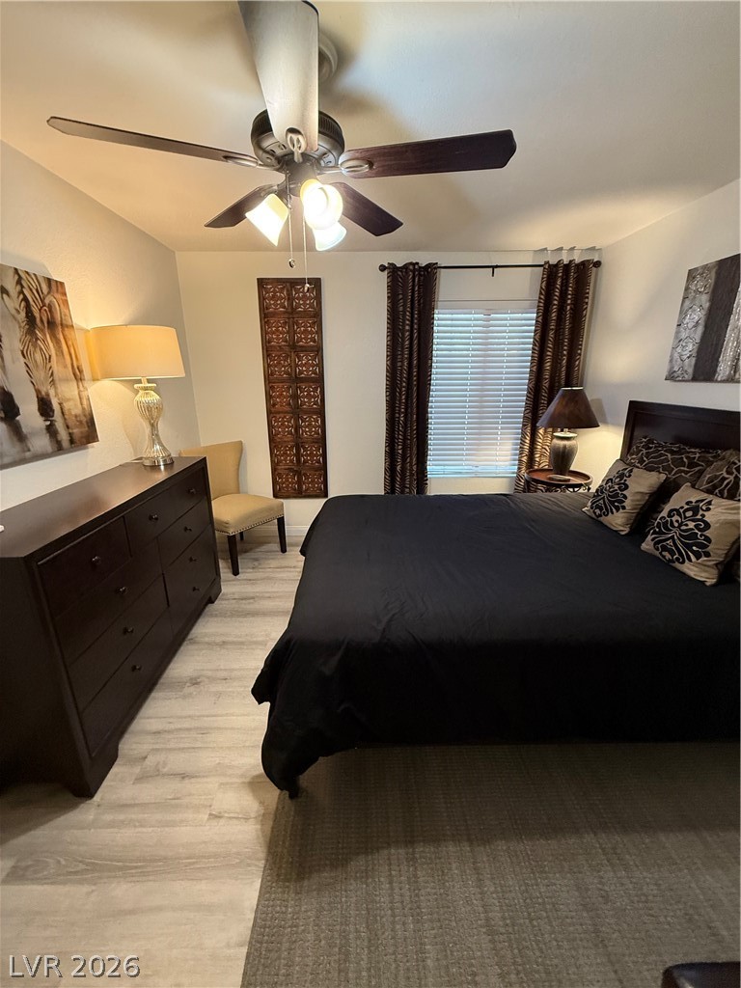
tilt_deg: -16.8
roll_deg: +1.9
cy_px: 494
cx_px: 370
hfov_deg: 85.7
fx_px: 400
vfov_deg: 102.1
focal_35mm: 14
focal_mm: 2.22
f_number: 2.2
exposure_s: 1/60
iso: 400
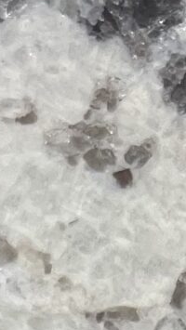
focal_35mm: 204
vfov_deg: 8.1
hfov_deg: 5.8
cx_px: -171
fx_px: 1787
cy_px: 1160
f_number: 1.5
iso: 50
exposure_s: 1/6579
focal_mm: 5.7
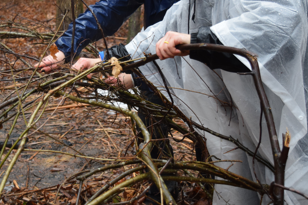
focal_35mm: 69
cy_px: 102
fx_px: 590
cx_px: 103
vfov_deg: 19.7
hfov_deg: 29.0
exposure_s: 1/60
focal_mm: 30
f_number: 4.2
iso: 1100
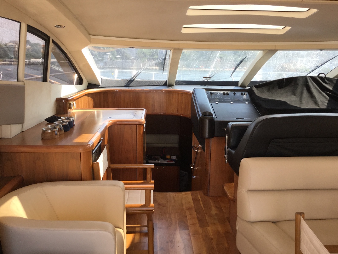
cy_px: 126
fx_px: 322
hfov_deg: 55.3
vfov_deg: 43.0
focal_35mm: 33
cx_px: 179
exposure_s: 1/120
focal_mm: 3.3
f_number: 2.4
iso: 40
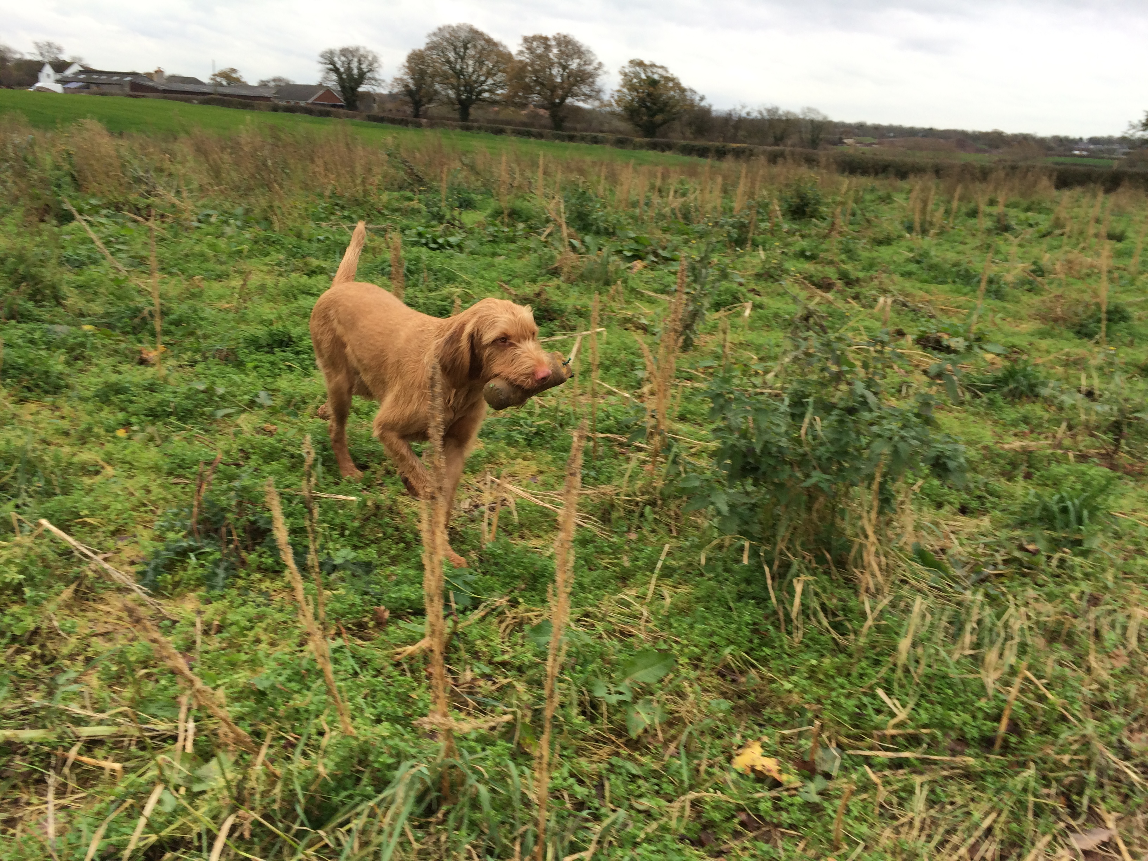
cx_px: 574
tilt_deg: -20.7
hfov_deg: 61.7
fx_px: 962
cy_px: 430
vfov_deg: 48.2
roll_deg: -4.2
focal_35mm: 29
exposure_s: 1/208
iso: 32
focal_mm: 4.15
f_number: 2.2
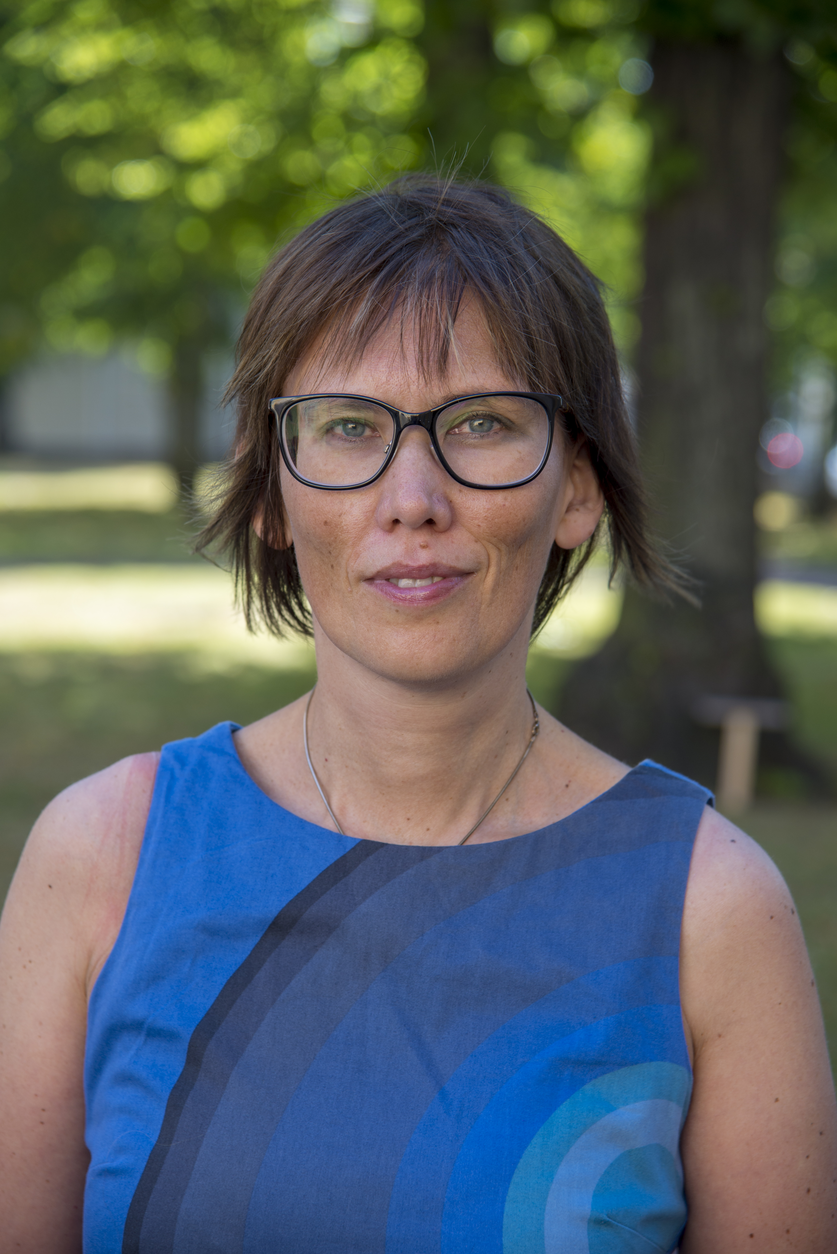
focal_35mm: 100
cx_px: 418
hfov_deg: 13.7
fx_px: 3484
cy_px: 627
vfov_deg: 20.4
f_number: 5
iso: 200
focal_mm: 100
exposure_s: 1/160
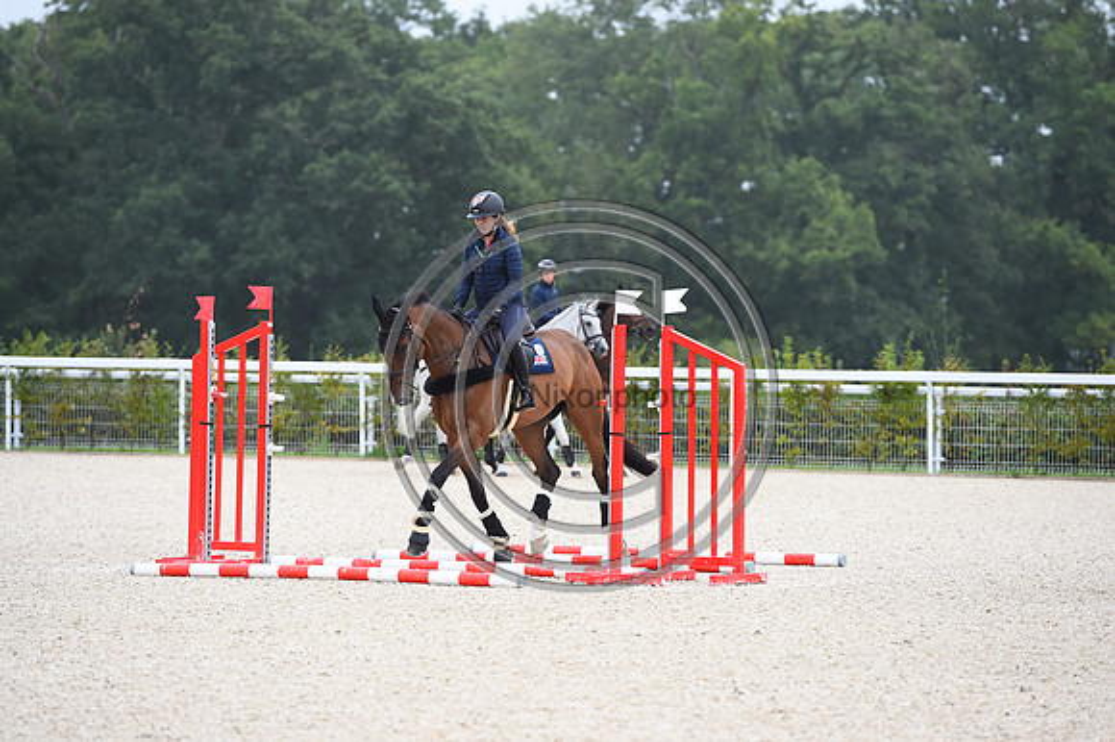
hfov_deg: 10.3
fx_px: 6191
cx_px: 558
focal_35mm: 200
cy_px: 371
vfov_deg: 6.9
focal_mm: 200
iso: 720
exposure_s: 1/800
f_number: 5
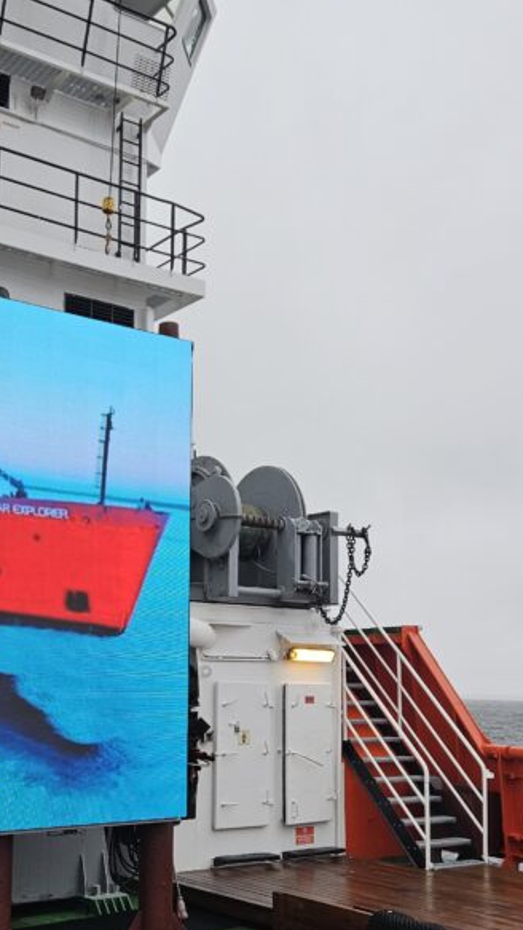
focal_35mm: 44
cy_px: 571
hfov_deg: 27.0
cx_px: 190
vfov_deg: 46.1
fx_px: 1085
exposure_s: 1/120
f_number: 1.8
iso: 32
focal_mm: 5.4
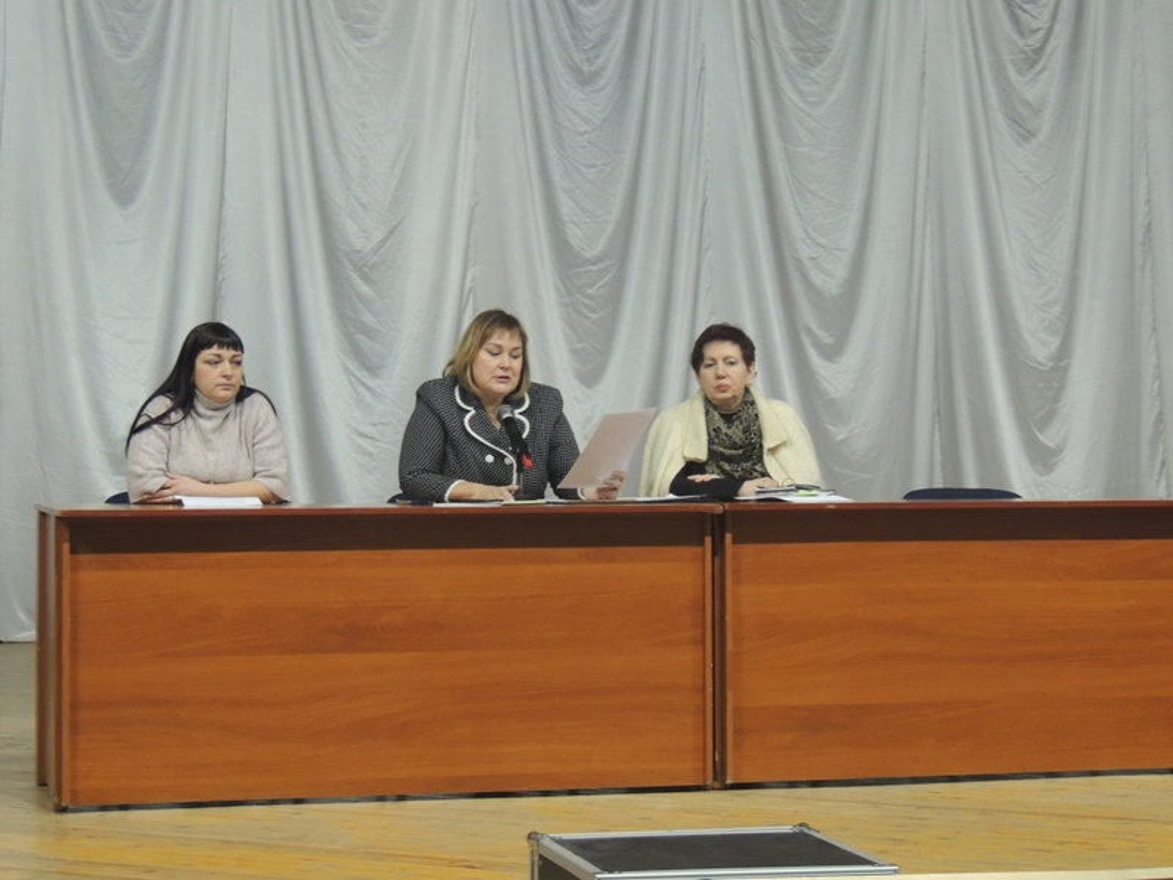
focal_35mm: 85
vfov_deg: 17.4
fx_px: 2880
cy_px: 440
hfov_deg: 23.0
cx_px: 586
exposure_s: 1/25
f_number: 4
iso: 640
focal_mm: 15.1
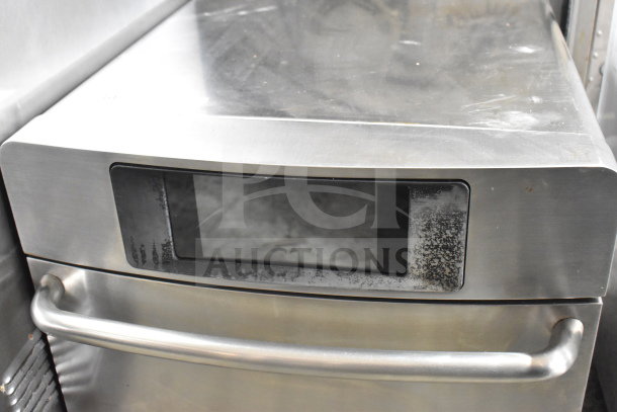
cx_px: 308
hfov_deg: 46.4
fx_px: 720
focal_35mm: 42
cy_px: 206
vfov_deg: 31.9
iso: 6400
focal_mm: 28
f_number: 6.3
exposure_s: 1/160
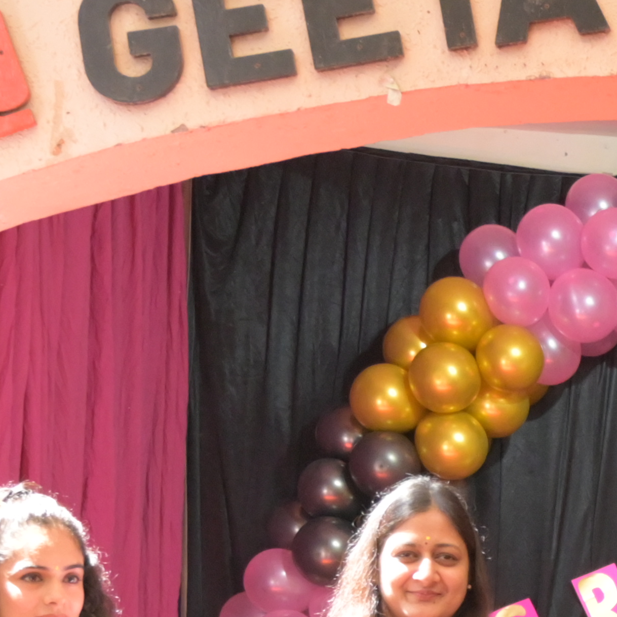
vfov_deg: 12.4
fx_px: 2762
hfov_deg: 12.0
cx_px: 1015
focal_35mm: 137
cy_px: 766
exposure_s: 1/320
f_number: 3.8
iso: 2000
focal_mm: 23.5
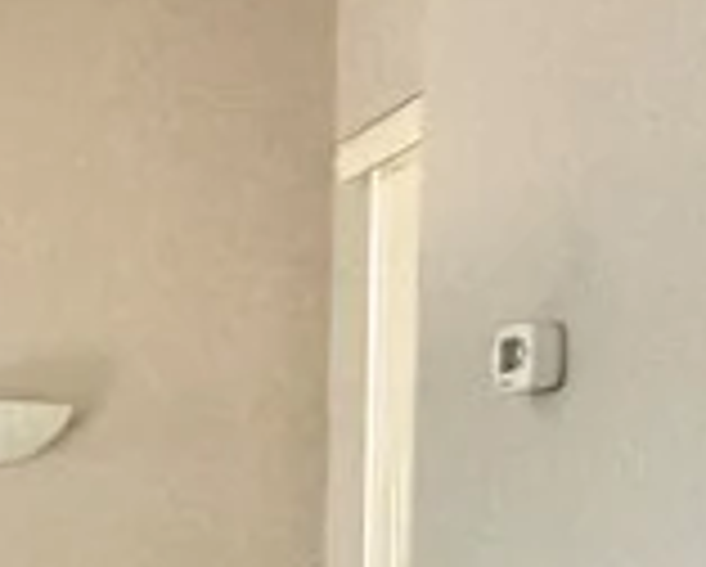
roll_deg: -0.1
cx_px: -1403
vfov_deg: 17.1
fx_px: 1862
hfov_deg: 11.6
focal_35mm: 89
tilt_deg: -1.5
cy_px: 513
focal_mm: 2.22
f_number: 2.2
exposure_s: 1/121
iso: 320
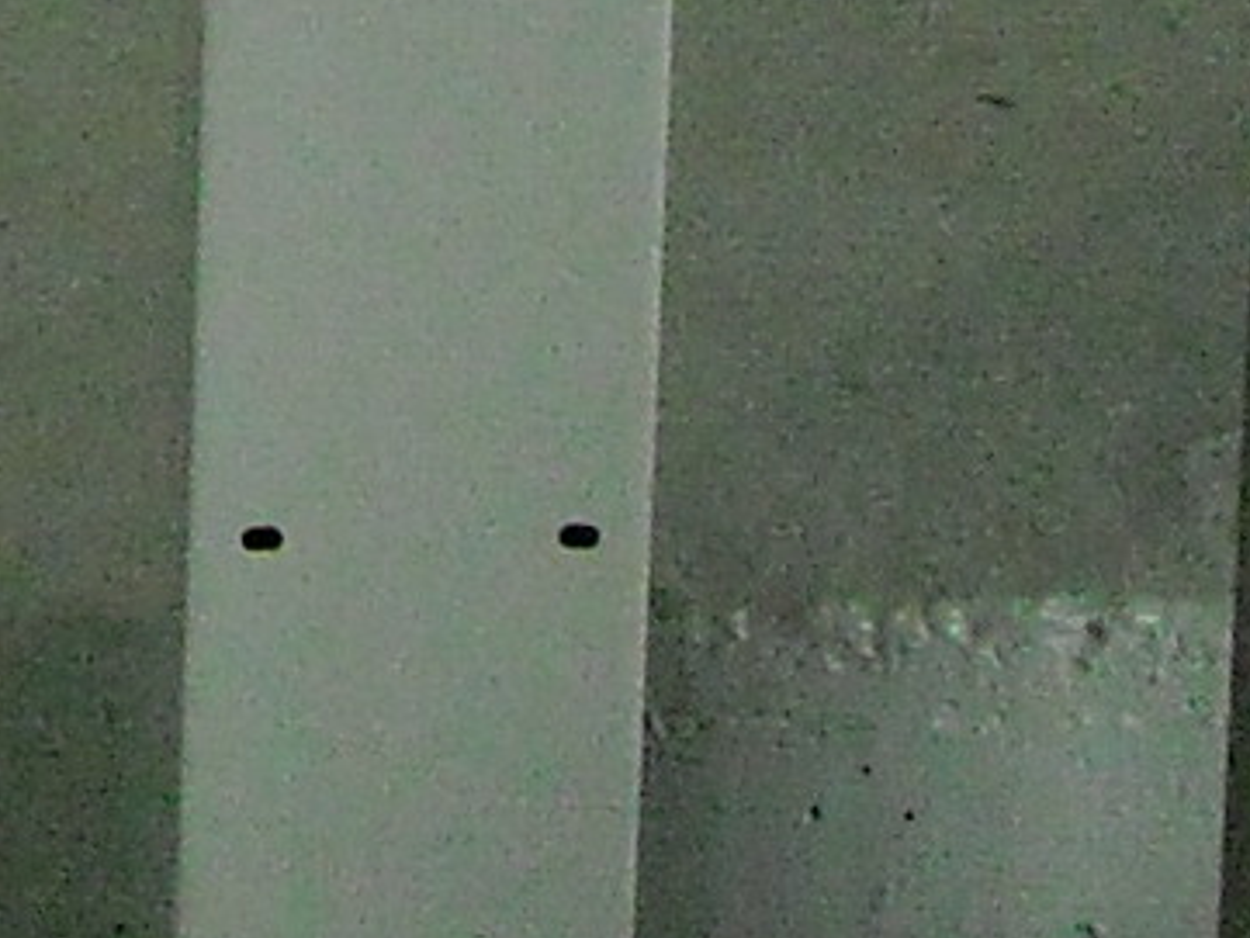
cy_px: -2385
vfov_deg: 5.4
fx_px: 9067
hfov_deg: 7.6
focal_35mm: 251
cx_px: -1001
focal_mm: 5.7
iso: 518
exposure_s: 1/161
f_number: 2.8
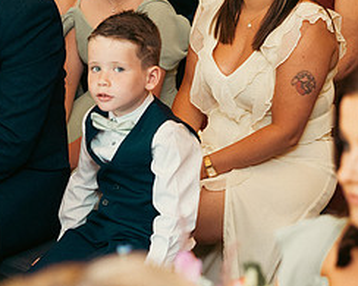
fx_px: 1652
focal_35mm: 156
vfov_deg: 9.9
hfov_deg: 12.4
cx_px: 217
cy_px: 52
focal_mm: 70
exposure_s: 1/160
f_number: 3.5
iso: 2500
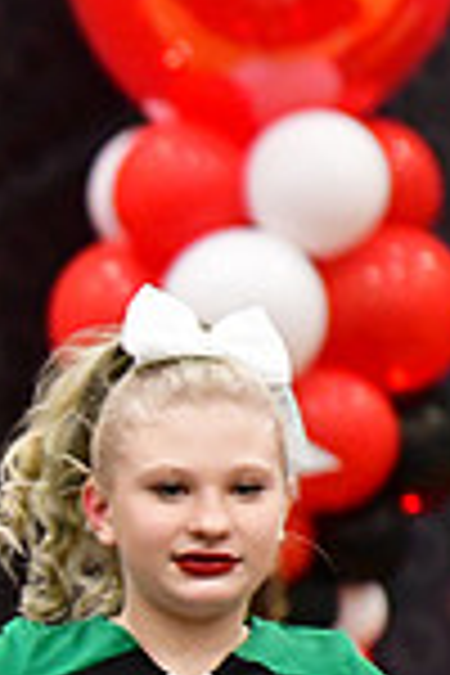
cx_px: -806
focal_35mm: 1161
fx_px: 21767
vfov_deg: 1.8
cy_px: 862
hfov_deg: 1.2
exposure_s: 1/500
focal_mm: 200
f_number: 3.5
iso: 5000
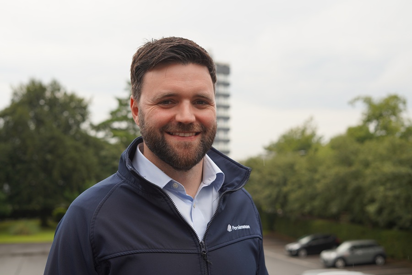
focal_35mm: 50
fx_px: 572
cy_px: 138
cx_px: 206
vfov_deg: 27.0
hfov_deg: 39.6
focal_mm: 50
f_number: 4.5
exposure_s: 1/320
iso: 100
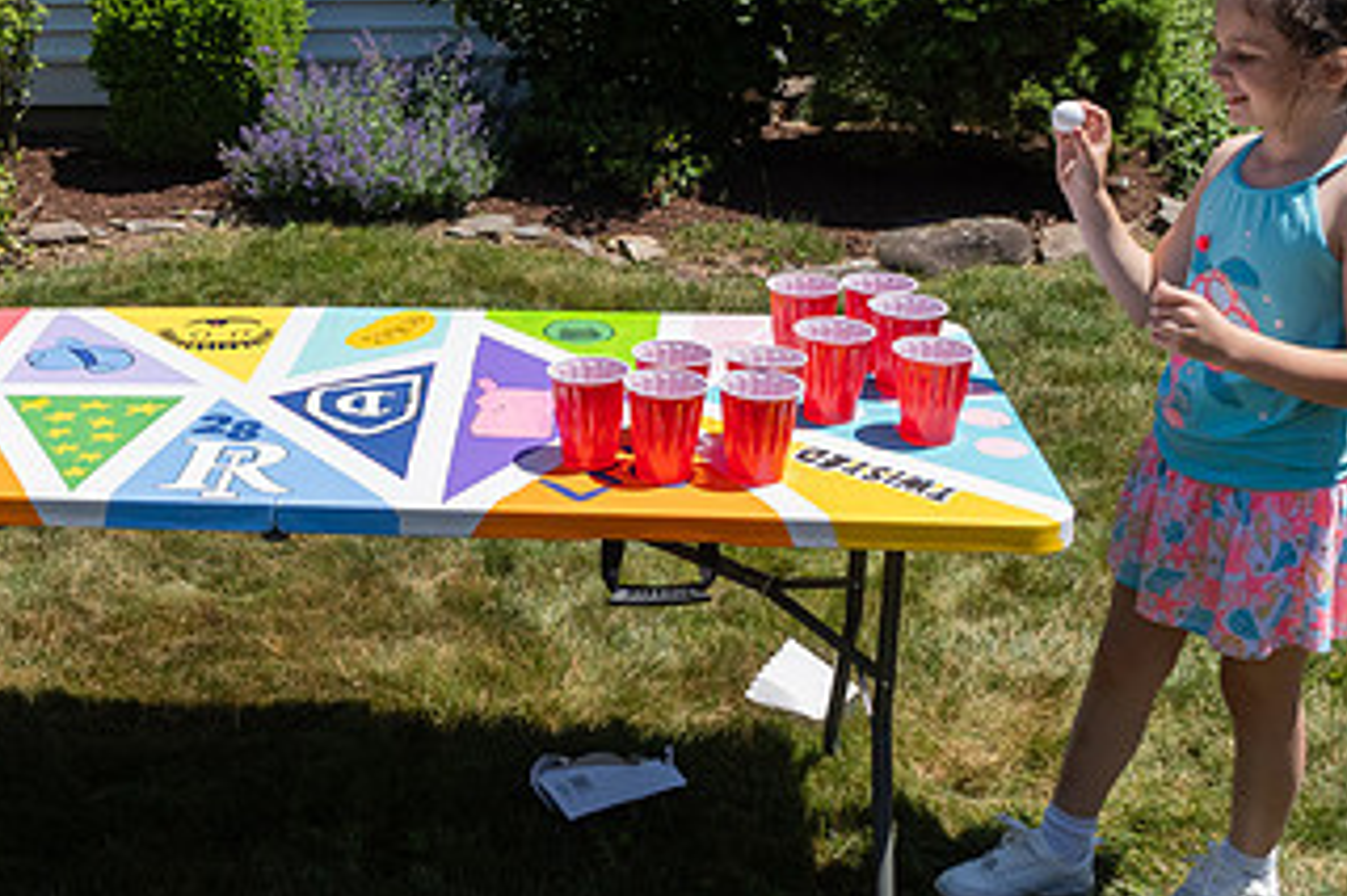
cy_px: 334
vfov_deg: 27.4
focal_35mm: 49
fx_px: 1832
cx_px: 349
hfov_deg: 39.4
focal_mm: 18
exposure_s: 1/2000
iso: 640
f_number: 8
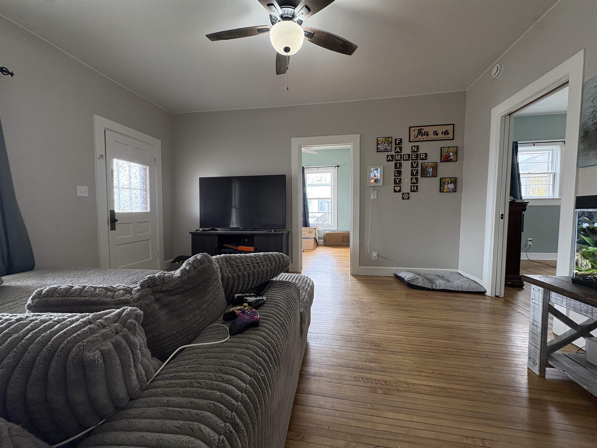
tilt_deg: -2.9
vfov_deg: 85.7
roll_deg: +1.1
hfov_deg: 102.1
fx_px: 241
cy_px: 224
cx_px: 298
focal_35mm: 14
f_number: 2.2
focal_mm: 2.22
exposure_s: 1/76
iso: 200
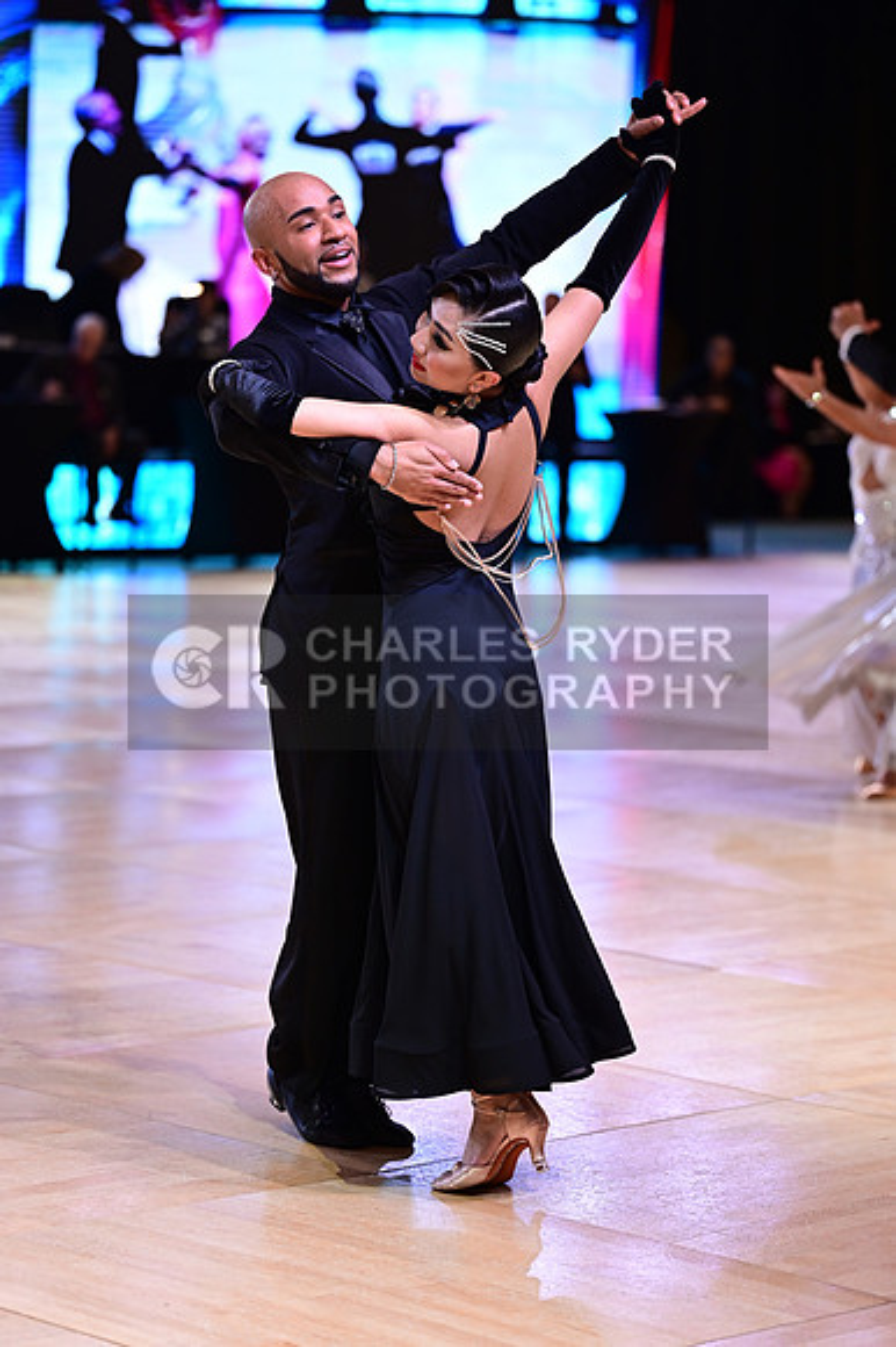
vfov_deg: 19.8
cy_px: 674
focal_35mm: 103
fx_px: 3850
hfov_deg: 13.3
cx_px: 448
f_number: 2.8
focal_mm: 103
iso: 2000
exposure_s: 1/640
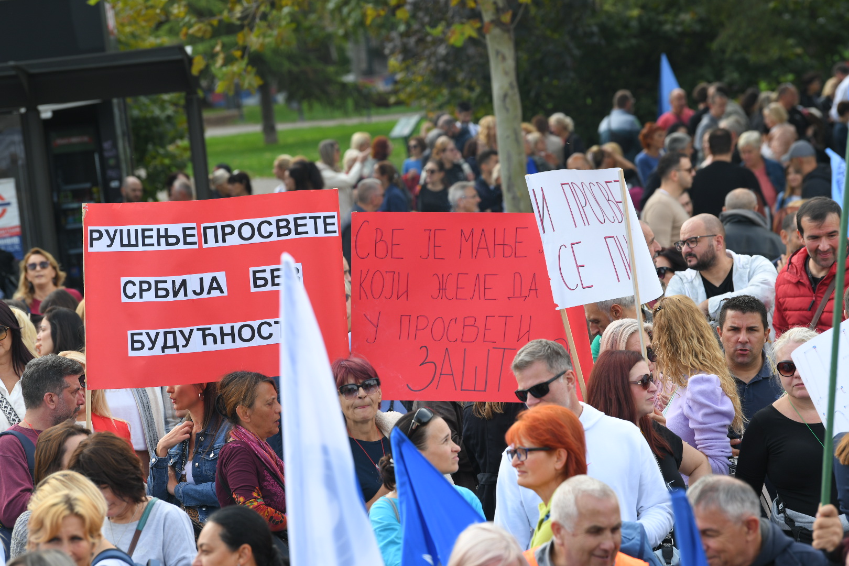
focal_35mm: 165
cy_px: 283
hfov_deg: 12.5
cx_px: 424
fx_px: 3891
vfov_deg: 8.3
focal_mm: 165
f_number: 5.6
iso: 200
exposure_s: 1/250
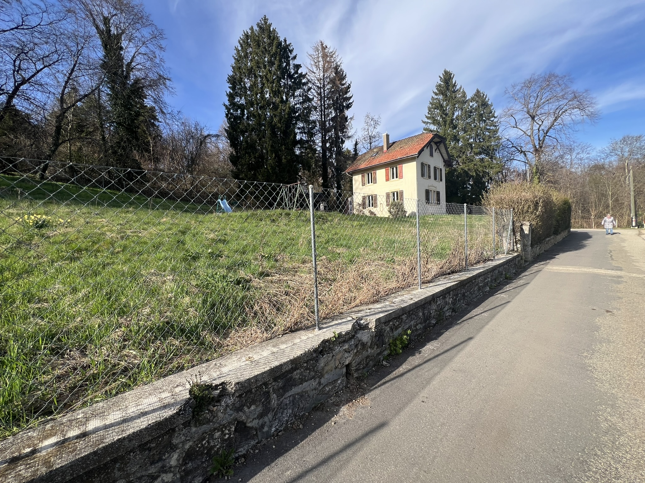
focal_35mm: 13
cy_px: 242
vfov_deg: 89.9
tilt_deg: -2.5
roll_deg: +2.7
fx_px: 242
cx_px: 322
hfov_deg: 106.2
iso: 32
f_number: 1.8
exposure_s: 1/713
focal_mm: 1.57
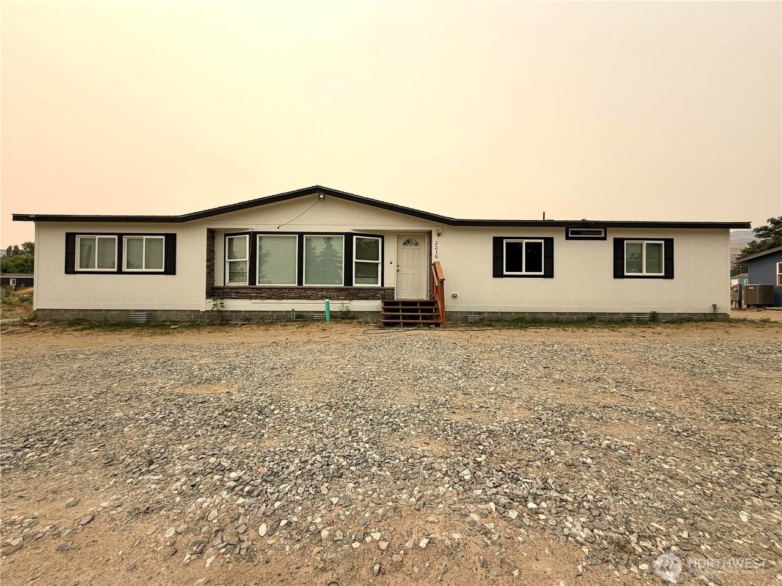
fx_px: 316
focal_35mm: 14
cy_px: 293
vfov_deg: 85.7
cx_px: 391
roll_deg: -0.4
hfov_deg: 102.1
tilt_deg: +1.1
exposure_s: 1/1145
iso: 20
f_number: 2.2
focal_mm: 2.22
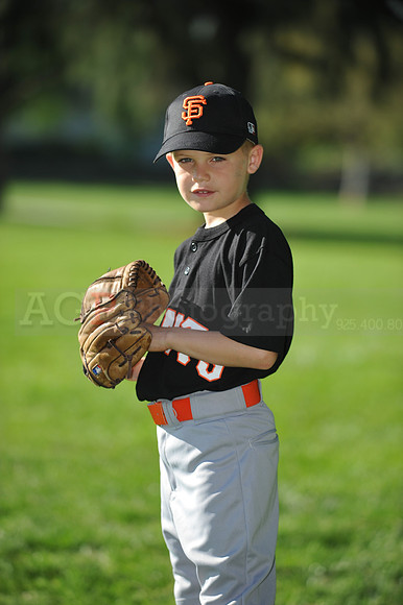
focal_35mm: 175
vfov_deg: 11.8
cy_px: 302
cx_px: 202
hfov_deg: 7.8
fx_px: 2942
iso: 200
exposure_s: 1/1250
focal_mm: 175
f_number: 4
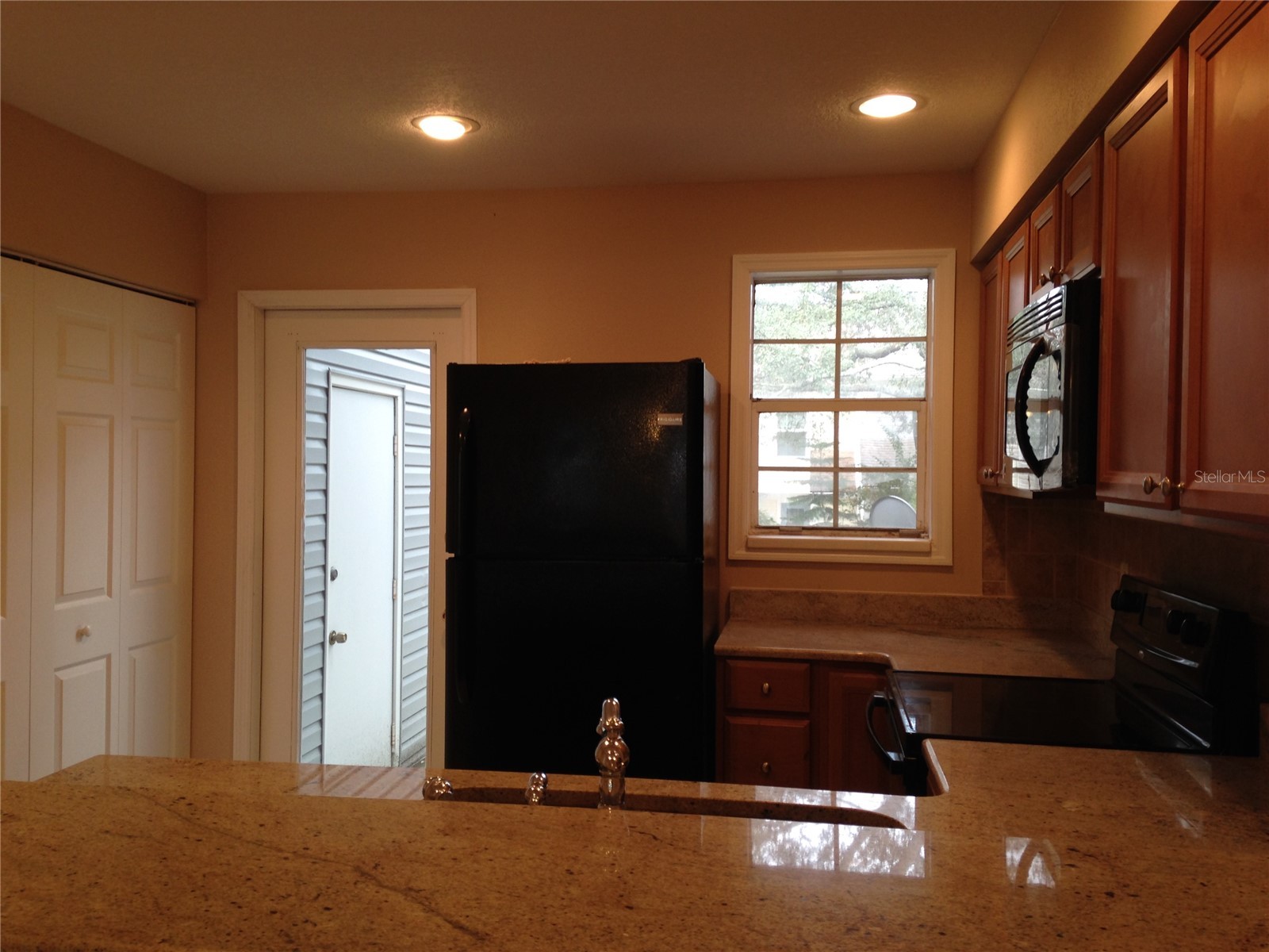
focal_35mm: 33
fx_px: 1210
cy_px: 476
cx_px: 634
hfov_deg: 55.4
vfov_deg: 42.9
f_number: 2.4
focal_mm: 4.12
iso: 50
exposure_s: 1/30
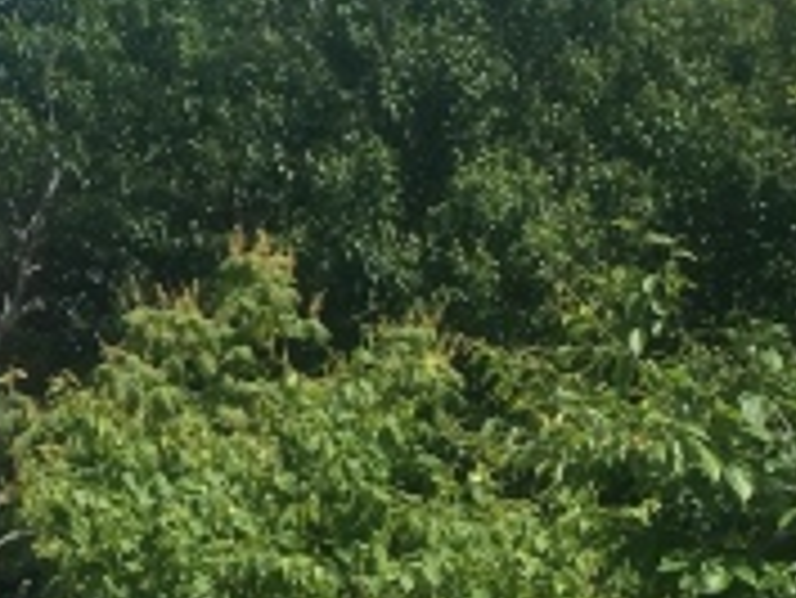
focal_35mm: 168
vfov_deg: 8.8
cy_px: 301
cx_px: -639
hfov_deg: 11.0
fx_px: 3866
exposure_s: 1/1261
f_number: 2.2
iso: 25
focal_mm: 4.15
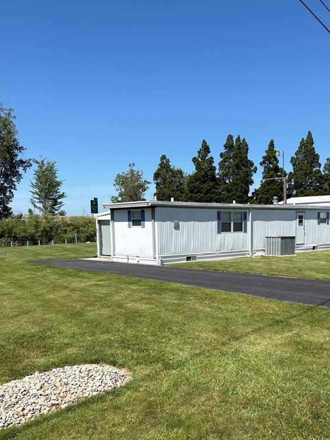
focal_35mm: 35
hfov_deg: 40.4
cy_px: 275
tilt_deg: -6.9
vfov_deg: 52.1
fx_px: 445
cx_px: 205
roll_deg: +0.4
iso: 50
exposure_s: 1/3623
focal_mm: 5.96
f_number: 1.6
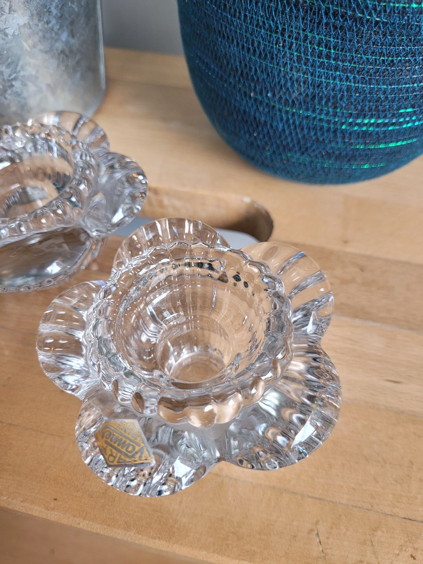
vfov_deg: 67.3
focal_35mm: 26
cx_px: 212
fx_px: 424
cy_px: 282
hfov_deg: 53.1
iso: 200
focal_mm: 5.4
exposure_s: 1/100
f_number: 1.8
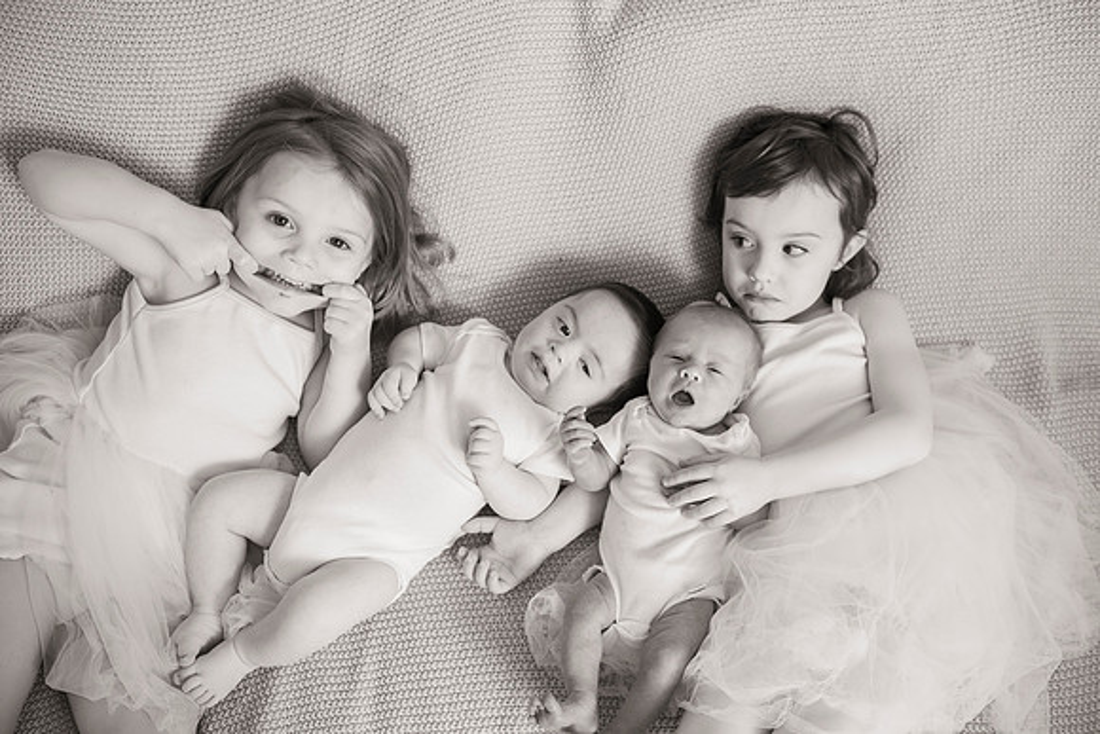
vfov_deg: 41.1
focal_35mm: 32
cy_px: 367
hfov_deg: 58.7
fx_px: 978
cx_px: 550
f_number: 3.5
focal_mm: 32
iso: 200
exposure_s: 1/125
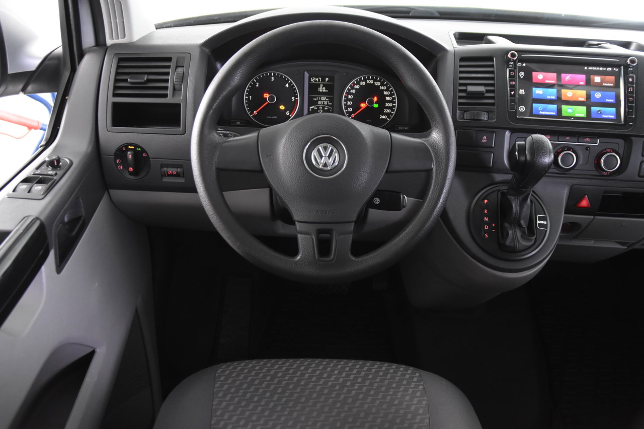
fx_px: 537
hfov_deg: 61.9
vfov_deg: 43.6
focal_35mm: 30
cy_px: 214
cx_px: 322
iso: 2200
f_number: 2.8
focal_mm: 20
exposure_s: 1/30
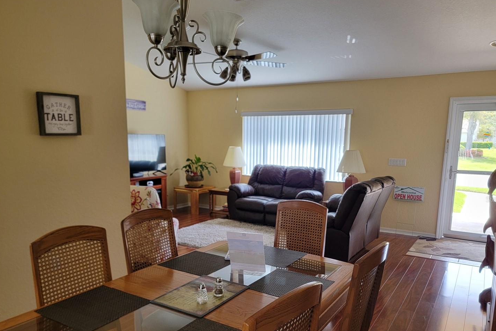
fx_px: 386
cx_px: 241
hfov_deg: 65.5
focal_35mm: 28
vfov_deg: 46.1
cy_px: 199
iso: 125
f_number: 1.8
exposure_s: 1/120
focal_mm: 6.7
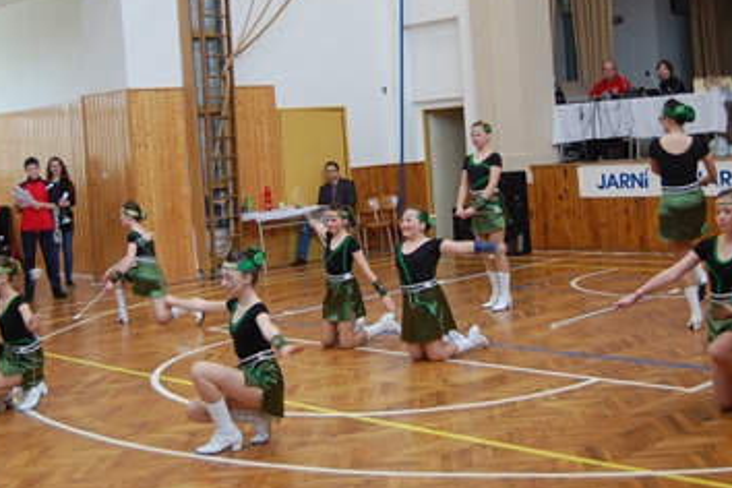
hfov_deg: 36.2
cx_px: 358
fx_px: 1118
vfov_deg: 24.5
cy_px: 182
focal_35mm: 55
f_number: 4
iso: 400
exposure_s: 1/50
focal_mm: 26
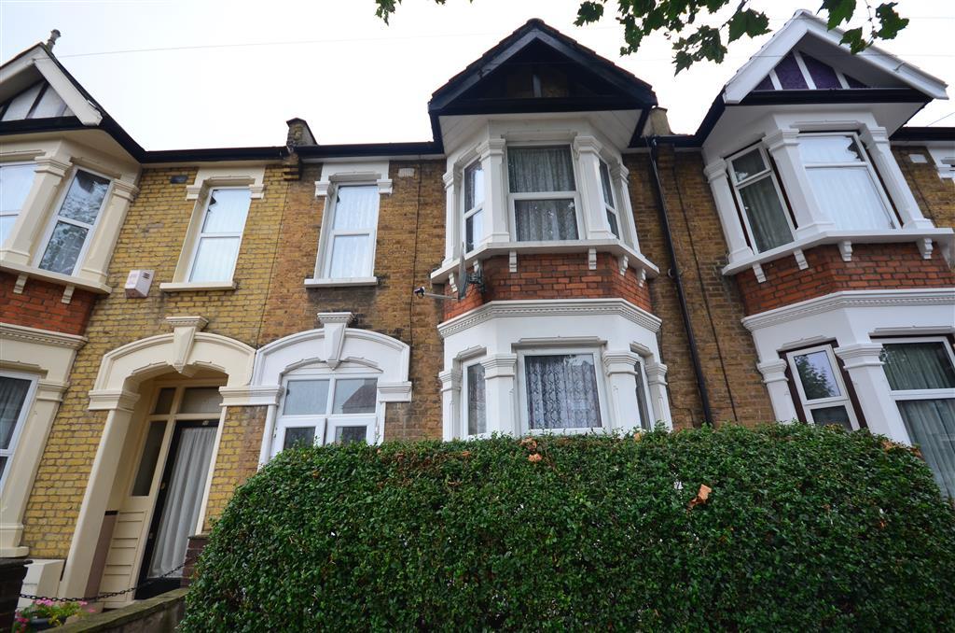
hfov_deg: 100.5
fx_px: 397
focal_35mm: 15
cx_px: 478
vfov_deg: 77.1
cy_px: 316
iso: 200
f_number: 5.6
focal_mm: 10
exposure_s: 1/125
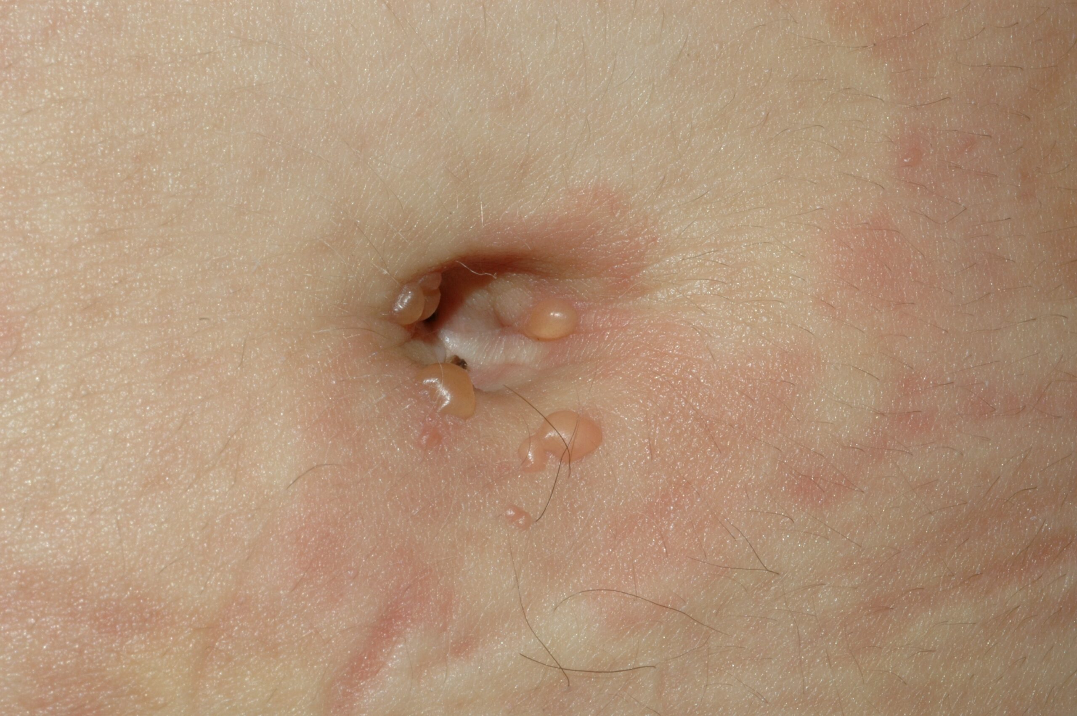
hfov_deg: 22.6
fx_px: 2690
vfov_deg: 15.2
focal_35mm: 90
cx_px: 538
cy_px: 358
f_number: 40
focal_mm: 60
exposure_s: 1/60
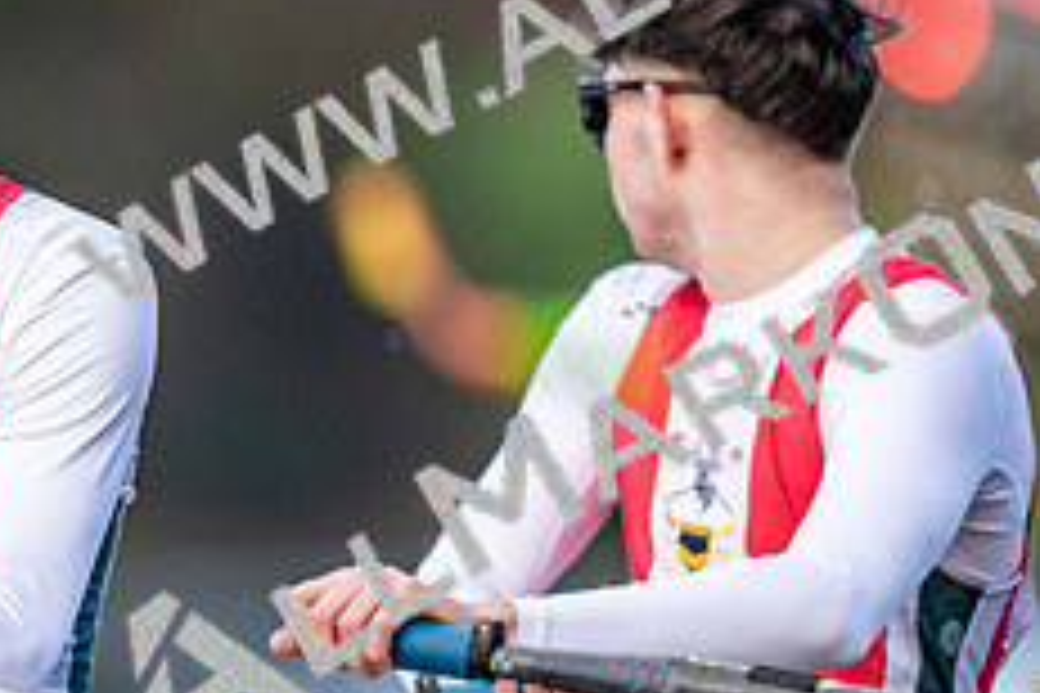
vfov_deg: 0.9
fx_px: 43561
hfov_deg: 1.4
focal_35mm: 1508
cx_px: -257
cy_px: 380
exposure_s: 1/2500
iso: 2500
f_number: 4
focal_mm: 600
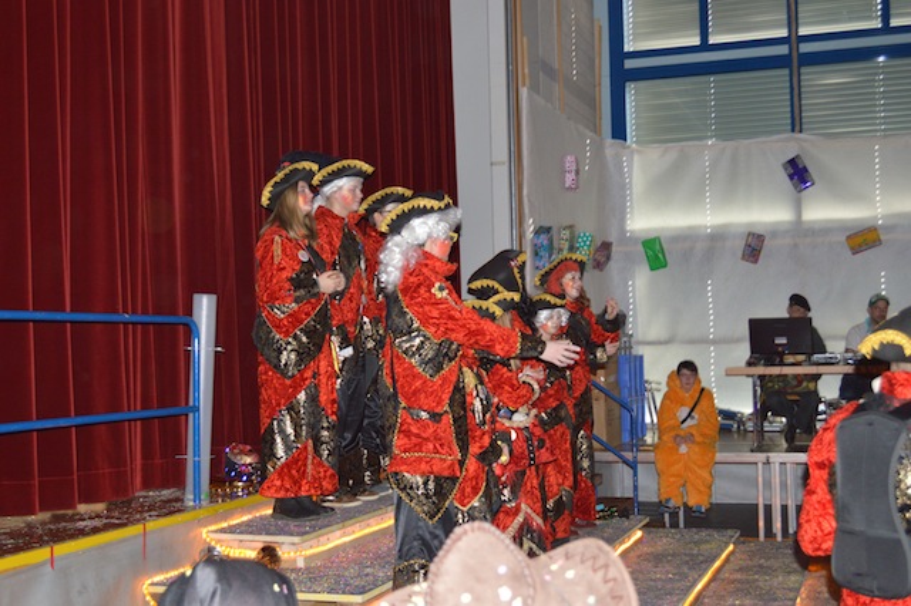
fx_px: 1214
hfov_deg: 41.1
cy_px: 303
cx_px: 456
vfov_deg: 28.0
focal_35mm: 48
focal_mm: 32
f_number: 4.8
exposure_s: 1/30
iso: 800
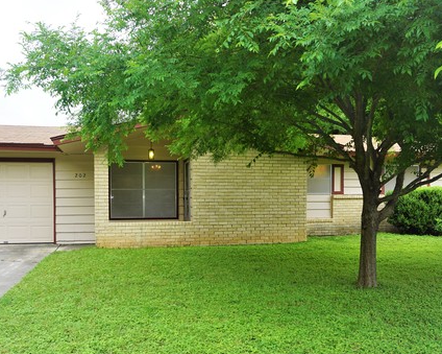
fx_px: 445
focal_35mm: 34
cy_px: 213
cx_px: 214
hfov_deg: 52.8
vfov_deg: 43.1
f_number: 5.6
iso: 100
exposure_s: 1/60
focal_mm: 16
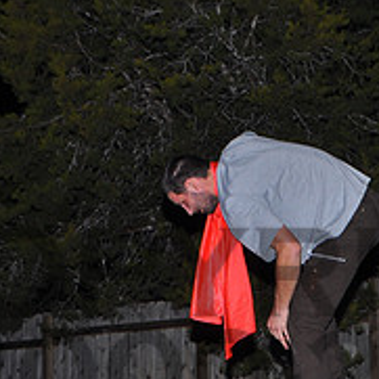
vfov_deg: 14.7
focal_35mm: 118
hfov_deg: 14.7
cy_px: 200
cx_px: 270
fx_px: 1466
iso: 200
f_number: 5.6
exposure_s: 1/60
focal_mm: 29
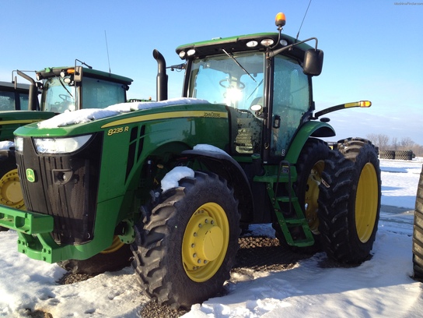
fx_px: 428
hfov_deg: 52.6
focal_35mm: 35
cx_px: 212
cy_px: 159
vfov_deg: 40.7
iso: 50
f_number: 2.4
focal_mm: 4.28
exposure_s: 1/690
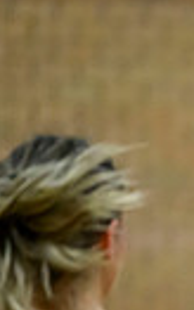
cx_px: 732
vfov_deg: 2.1
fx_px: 8374
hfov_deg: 1.3
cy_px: 471
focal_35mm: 991
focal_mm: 200
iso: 6400
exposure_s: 1/800
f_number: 2.8
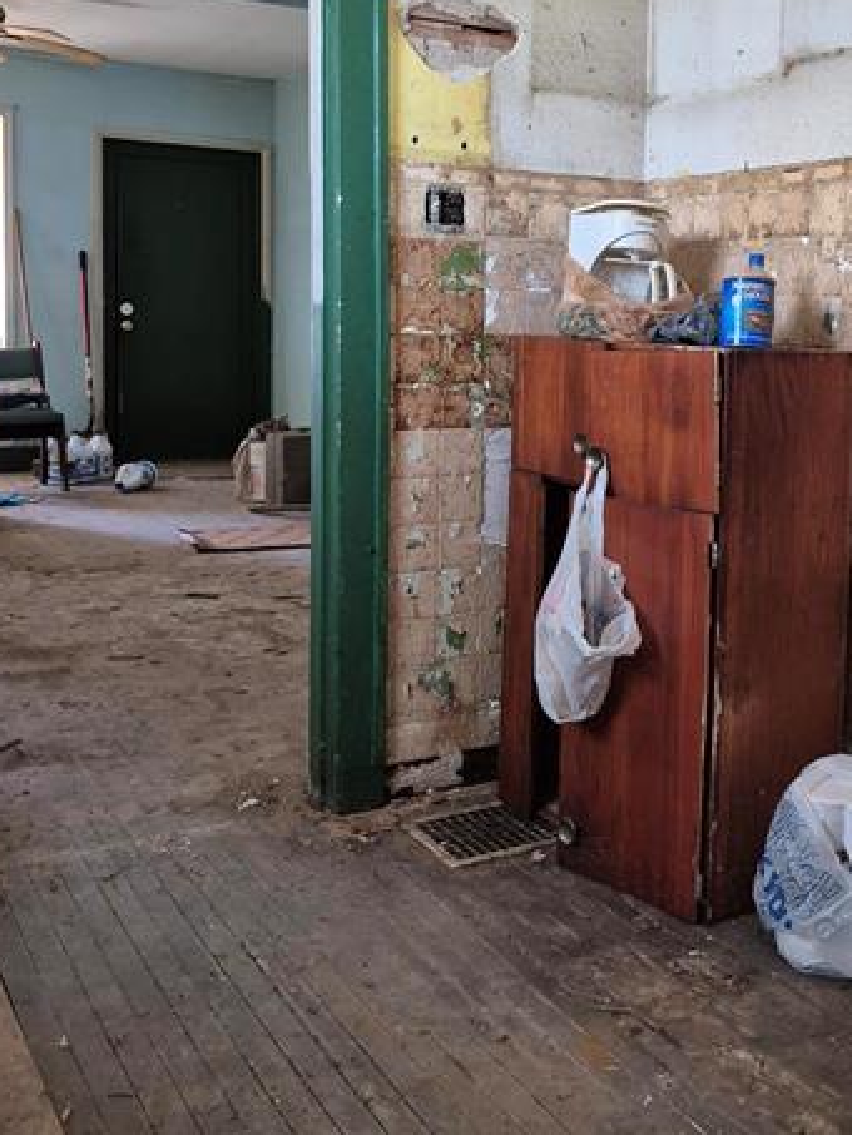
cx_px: 692
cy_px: 393
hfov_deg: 35.5
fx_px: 1279
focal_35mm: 39
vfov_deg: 47.2
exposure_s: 1/60
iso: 500
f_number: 1.8
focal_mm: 5.4
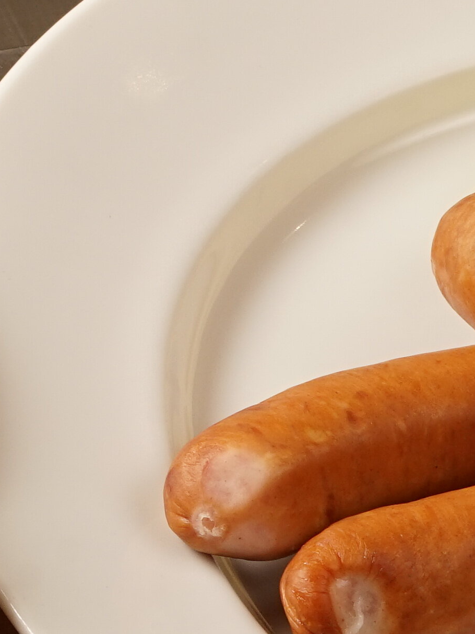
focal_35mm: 315
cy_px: -182
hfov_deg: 4.6
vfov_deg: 6.2
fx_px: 5765
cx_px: -654
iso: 320
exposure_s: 1/60
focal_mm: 50
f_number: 11
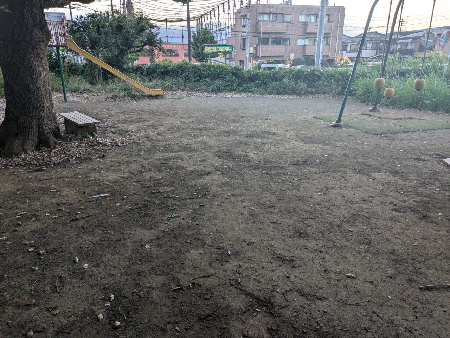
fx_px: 325
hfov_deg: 69.4
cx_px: 225
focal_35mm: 25
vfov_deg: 54.9
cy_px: 169
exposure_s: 1/50
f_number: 1.89
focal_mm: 5.43
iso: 49
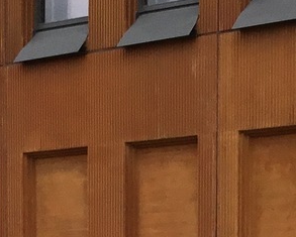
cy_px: 536
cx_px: 426
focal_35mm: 165
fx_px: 1447
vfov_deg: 8.7
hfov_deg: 11.3
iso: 25
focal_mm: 3.3
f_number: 2.4
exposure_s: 1/673
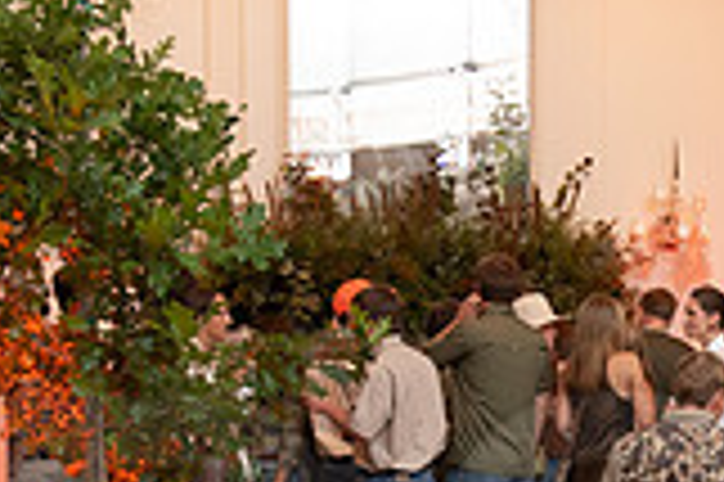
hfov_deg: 14.7
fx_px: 2793
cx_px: 580
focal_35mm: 139
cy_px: 574
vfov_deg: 9.7
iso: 3200
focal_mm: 38
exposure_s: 1/80
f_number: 5.6
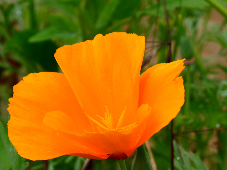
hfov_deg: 23.8
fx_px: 538
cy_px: 114
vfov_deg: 17.9
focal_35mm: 82
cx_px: 135
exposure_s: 1/640
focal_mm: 9.6
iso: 80
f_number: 4.1
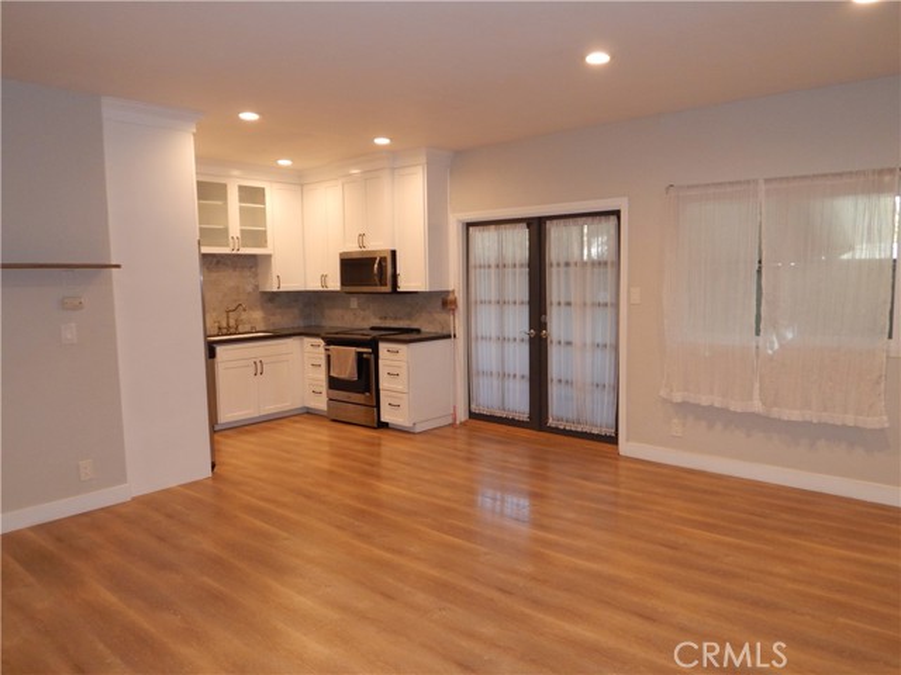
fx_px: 651
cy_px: 338
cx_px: 450
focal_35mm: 25
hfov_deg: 69.4
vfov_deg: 54.9
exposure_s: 1/30
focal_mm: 4.5
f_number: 3.1
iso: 200
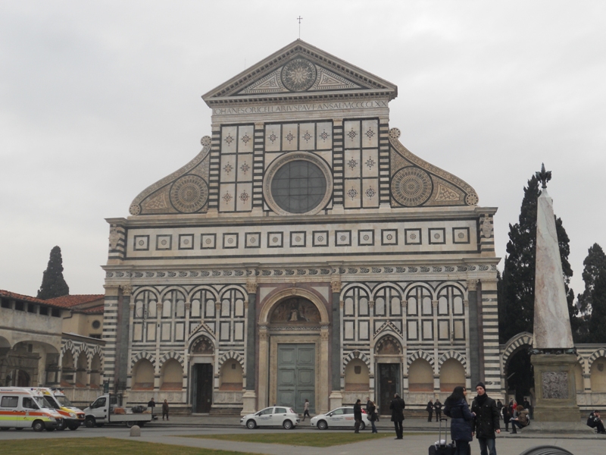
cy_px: 228
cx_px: 303
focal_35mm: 46
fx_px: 805
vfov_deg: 31.5
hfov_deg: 41.2
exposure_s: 1/160
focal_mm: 8.2
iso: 80
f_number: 4.3
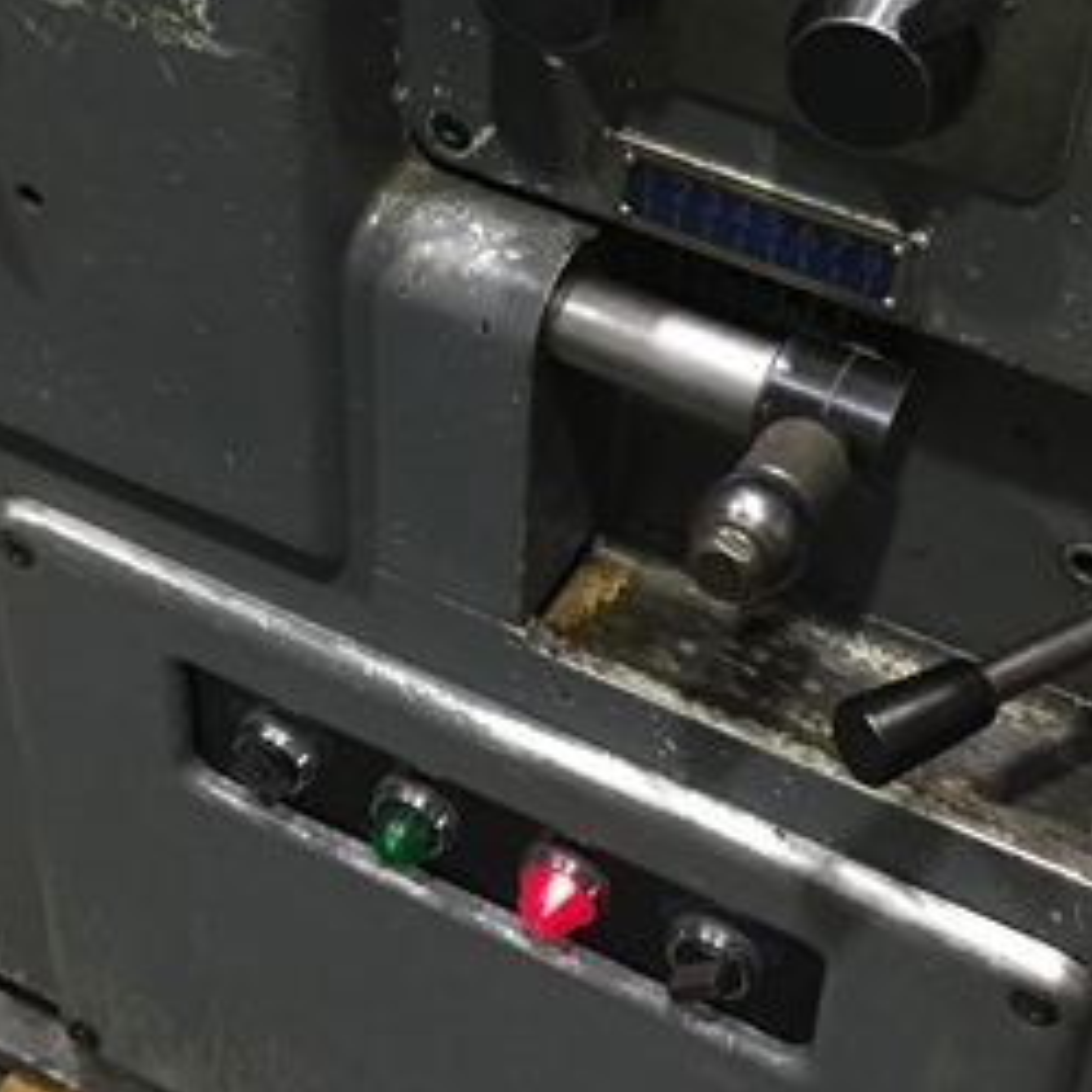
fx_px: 2356
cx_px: 539
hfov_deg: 26.1
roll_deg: -3.3
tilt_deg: -40.3
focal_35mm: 66
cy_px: 263
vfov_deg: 25.8
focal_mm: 4.15
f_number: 2.2
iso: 160
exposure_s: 1/30
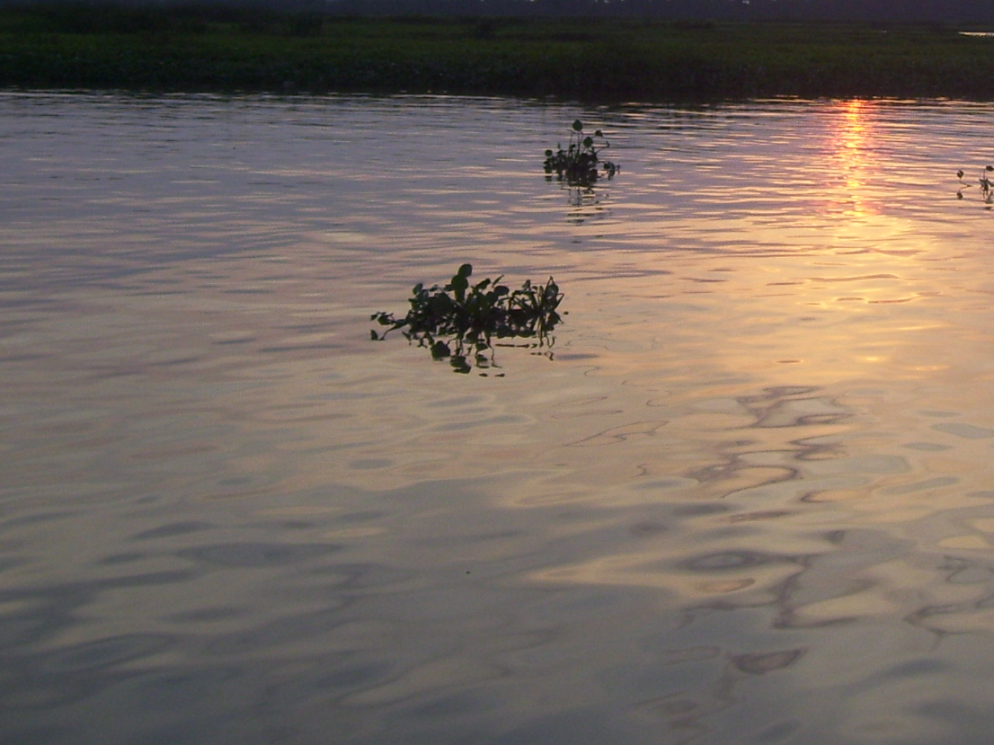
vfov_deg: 19.2
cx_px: 928
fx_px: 2153
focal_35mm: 75
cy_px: 50
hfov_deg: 25.1
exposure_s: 1/500
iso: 80
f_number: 2.7
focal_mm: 6
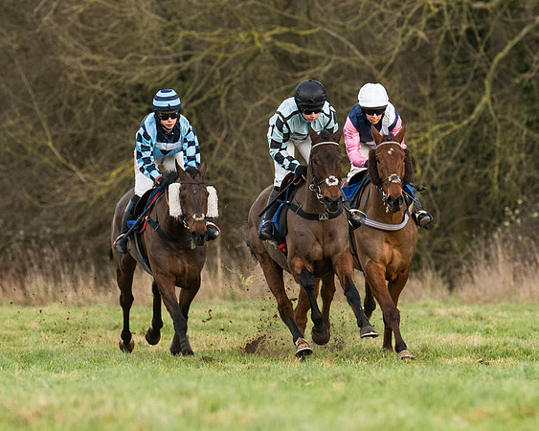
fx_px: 12335
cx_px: 306
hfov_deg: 2.5
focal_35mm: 774
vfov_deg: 2.0
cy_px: 196
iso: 800
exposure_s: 1/1250
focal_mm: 270
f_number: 4
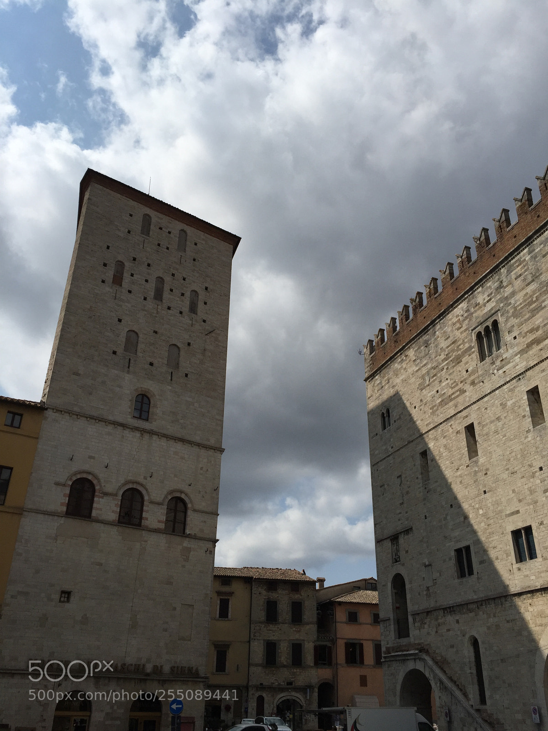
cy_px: 366
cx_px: 274
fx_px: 612
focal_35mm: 29
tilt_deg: +28.7
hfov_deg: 48.2
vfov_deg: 61.7
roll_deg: -1.0
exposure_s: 1/5650
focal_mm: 4.15
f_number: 2.2
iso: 32
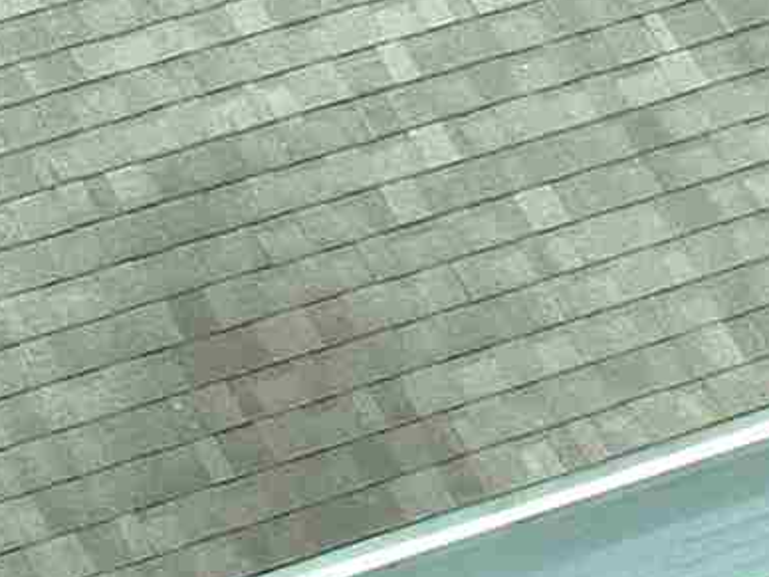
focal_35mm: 190
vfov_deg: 7.8
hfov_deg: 9.8
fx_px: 4221
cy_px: -32
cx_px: -694
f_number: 2.8
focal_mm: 4.5
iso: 100
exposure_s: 1/25
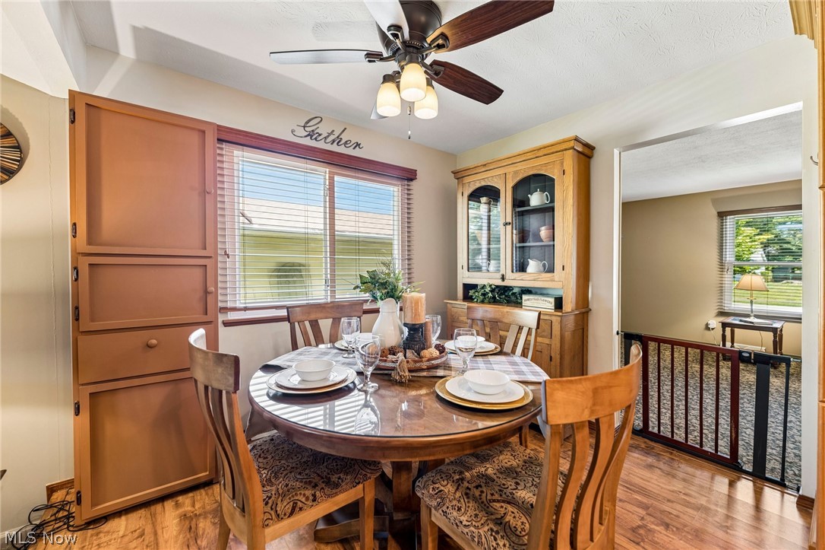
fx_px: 321
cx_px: 412
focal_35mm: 14
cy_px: 275
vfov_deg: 81.2
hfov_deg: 104.3
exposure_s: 1/30
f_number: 3.5
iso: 200
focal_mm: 14
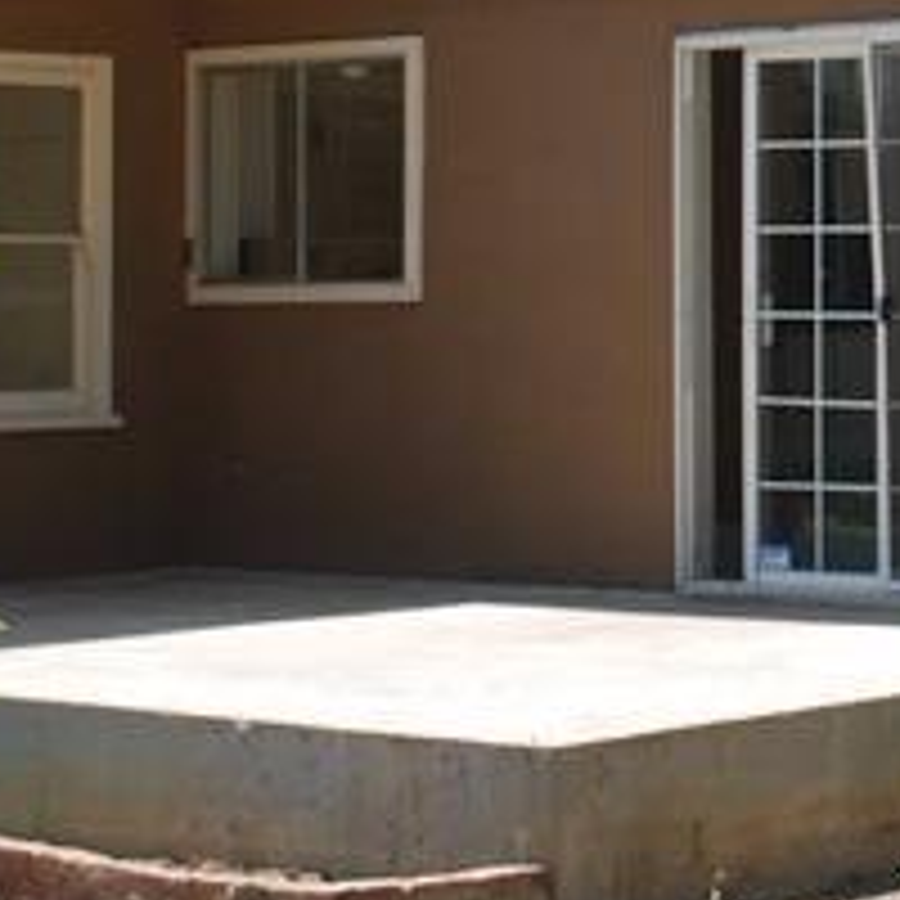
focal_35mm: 144
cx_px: 1035
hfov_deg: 11.9
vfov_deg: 12.0
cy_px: -56
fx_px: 4236
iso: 100
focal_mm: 22
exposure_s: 1/200
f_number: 6.3
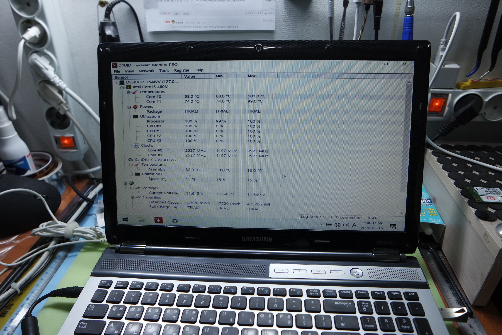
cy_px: 168
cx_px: 251
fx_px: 335
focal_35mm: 24
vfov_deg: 53.1
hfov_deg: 73.7
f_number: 4.5
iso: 200
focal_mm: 16
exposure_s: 1/60
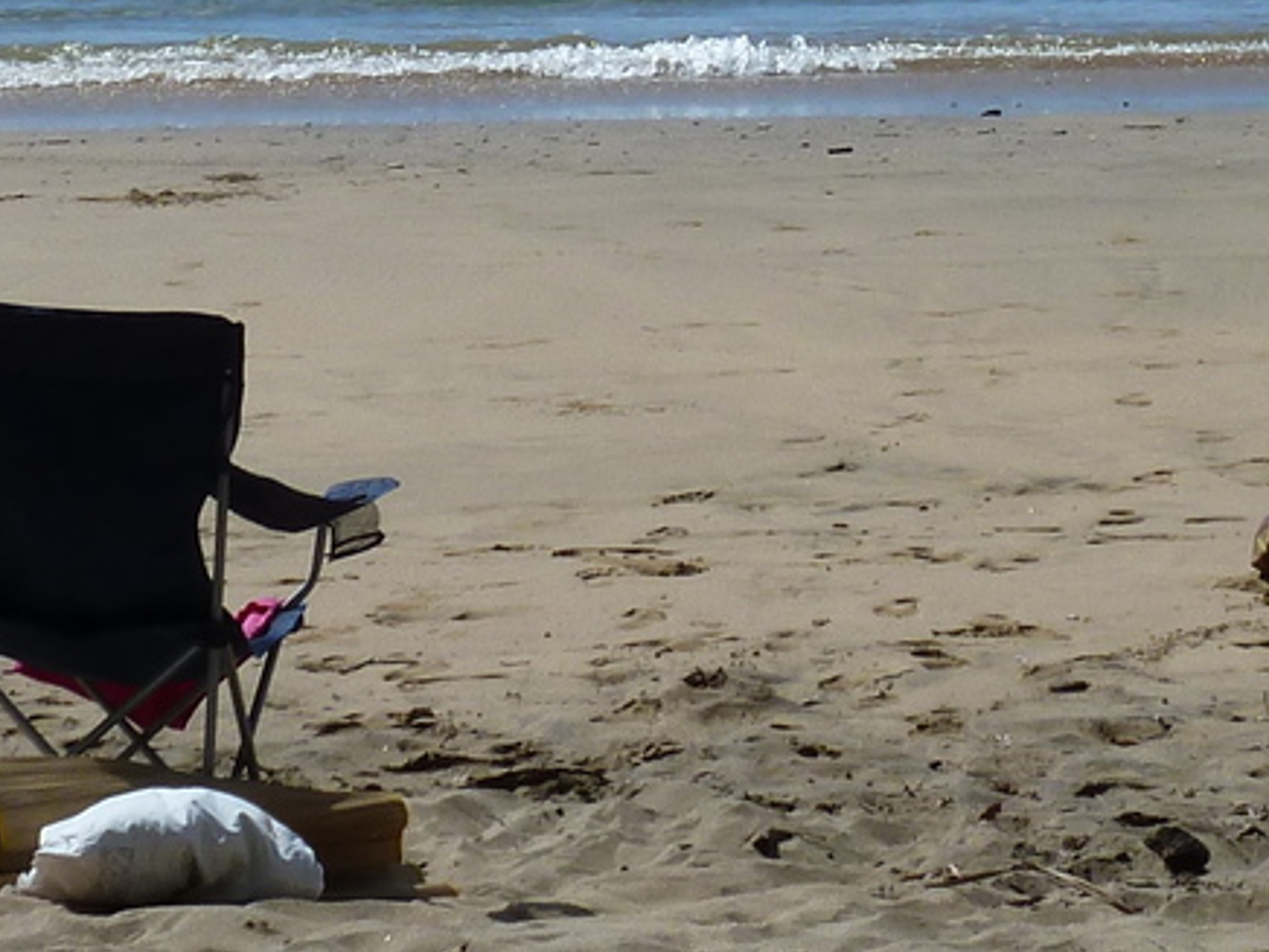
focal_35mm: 202
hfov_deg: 9.8
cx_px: 1010
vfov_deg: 7.2
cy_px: -463
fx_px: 7405
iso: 80
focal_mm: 9.1
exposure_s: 1/500
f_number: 5.6
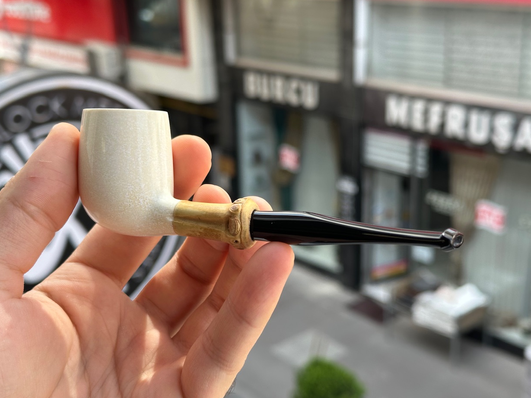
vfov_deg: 29.1
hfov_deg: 38.2
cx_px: 272
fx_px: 767
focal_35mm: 50
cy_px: 199
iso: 64
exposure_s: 1/364
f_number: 1.78
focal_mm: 6.86
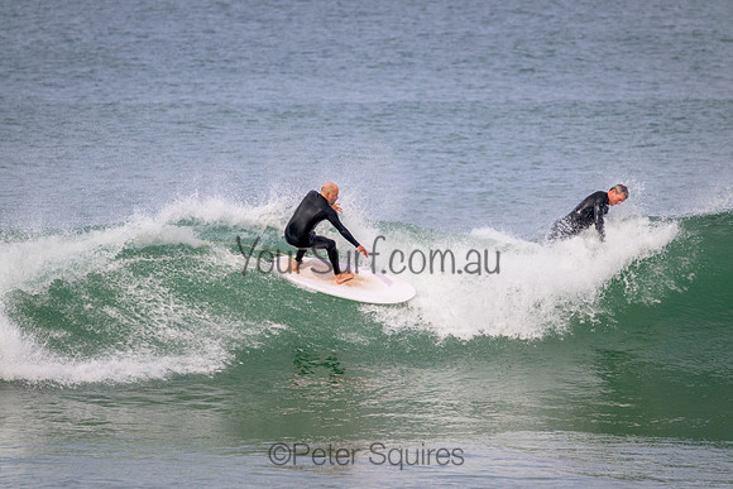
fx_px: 13848
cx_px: 366
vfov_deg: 2.0
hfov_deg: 3.0
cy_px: 244
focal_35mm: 680
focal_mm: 680
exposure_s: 1/2000
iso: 1250
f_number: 11
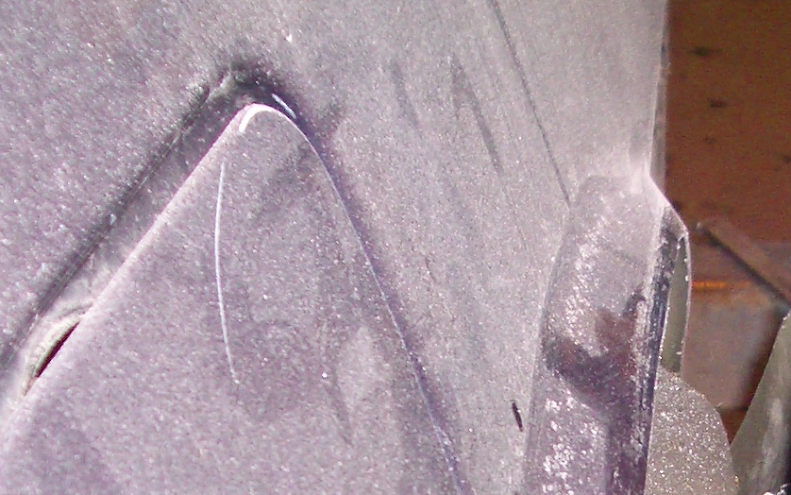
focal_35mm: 102
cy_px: 685
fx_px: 2199
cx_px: 645
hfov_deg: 20.1
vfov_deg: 12.4
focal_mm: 5.8
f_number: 2.6
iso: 100
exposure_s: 1/60
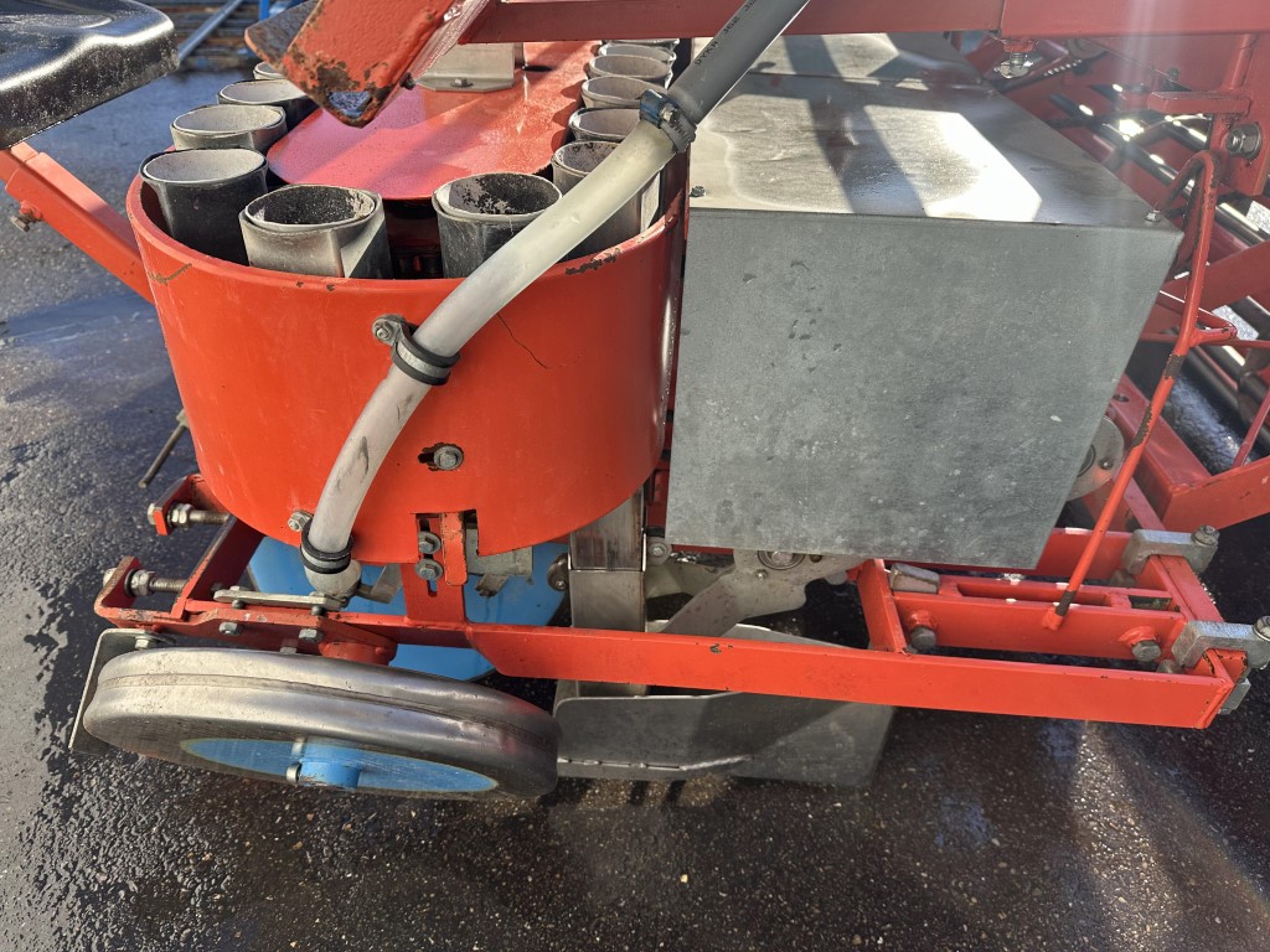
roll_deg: -1.6
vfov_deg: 56.8
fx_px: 881
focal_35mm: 24
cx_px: 635
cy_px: 476
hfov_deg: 71.6
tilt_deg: -35.1
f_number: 1.78
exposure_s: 1/1095
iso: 80
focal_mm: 6.86
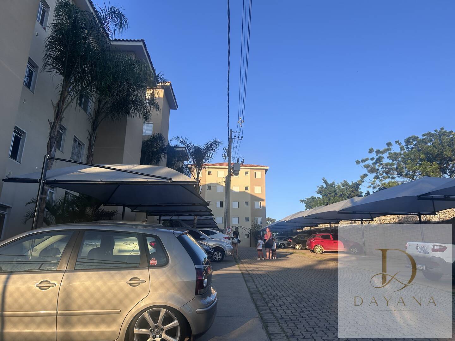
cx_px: 228
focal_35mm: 26
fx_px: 342
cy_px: 170
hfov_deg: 67.3
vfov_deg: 53.1
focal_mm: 5.7
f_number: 1.5
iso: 50
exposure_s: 1/1431
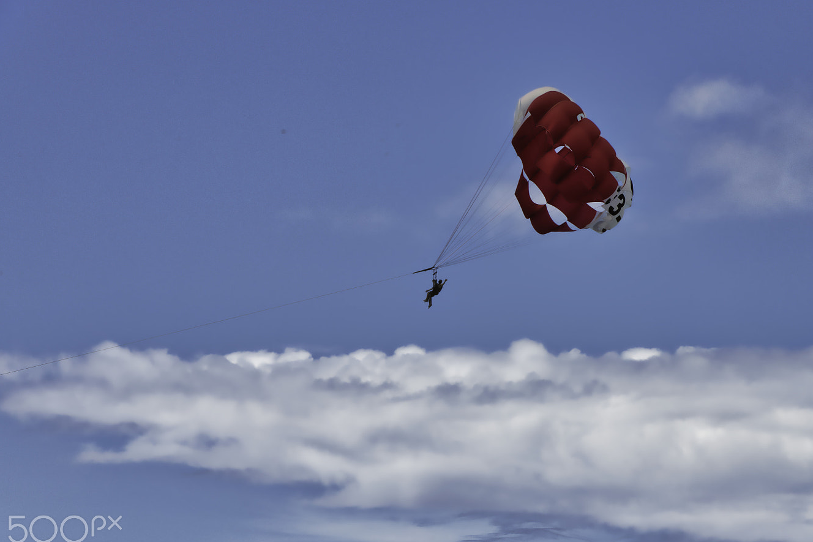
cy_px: 284
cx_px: 460
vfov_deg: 5.7
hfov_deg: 8.5
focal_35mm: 241
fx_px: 5442
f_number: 14
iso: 200
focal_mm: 200
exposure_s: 1/800
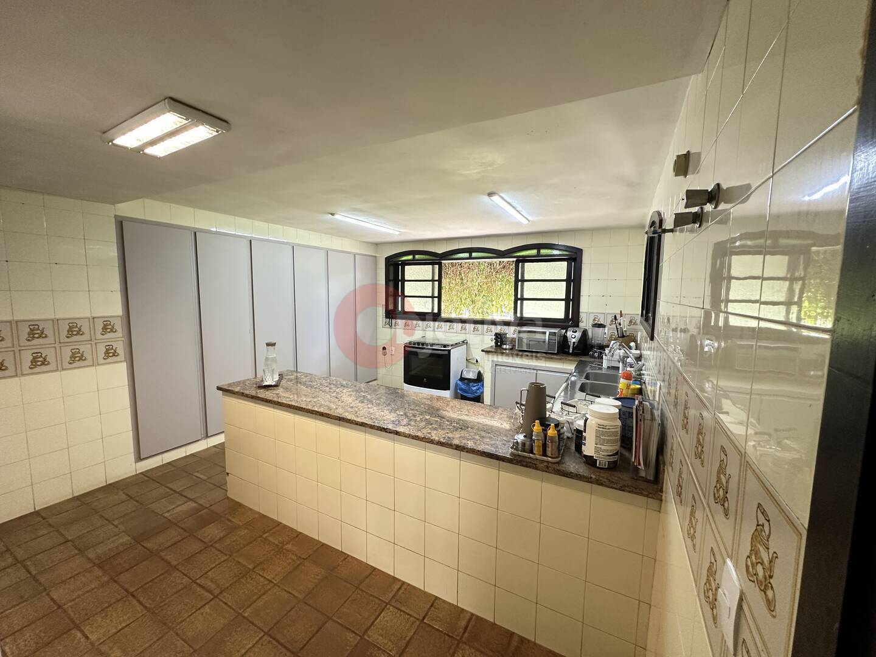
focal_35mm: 14
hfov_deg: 102.1
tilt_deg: -5.4
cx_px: 438
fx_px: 354
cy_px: 328
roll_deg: -1.6
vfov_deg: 85.7
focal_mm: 2.22
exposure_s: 1/60
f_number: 2.2
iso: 250
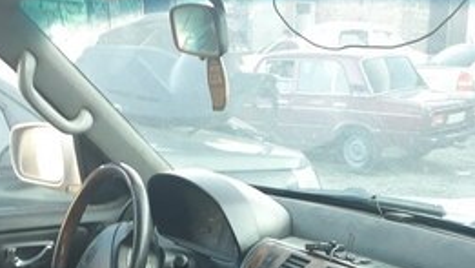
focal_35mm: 56
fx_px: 706
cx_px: 318
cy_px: 350
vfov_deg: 19.7
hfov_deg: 36.8
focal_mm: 3.6
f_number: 1.9
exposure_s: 1/33
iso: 40
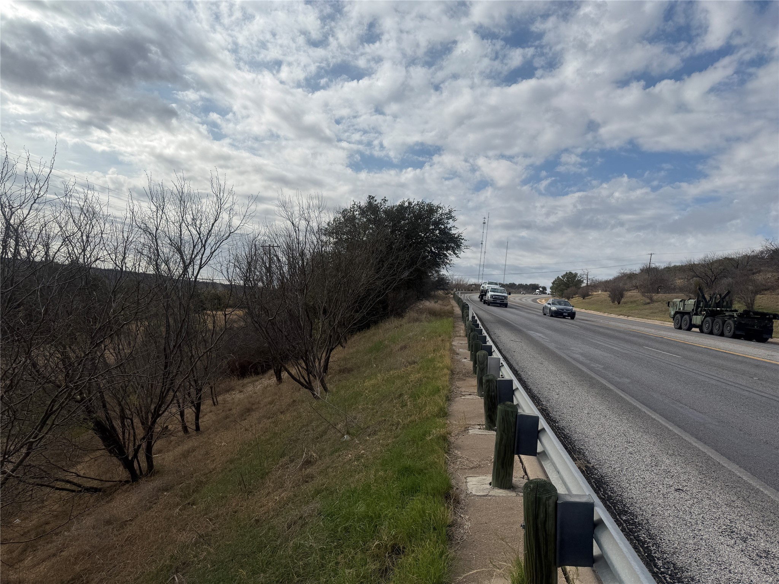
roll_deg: -4.2
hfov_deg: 71.6
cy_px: 292
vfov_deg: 56.8
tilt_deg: +5.8
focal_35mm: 24
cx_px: 390
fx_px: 540
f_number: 1.78
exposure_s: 1/10309
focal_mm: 6.76
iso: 80
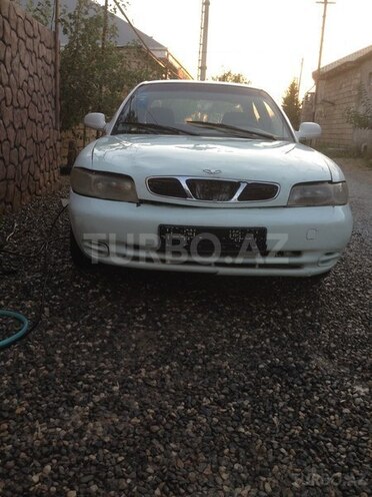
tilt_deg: -13.8
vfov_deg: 55.4
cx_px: 186
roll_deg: -2.3
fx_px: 473
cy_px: 248
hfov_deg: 42.9
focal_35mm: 33
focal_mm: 4.12
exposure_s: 1/148
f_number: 2.4
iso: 50
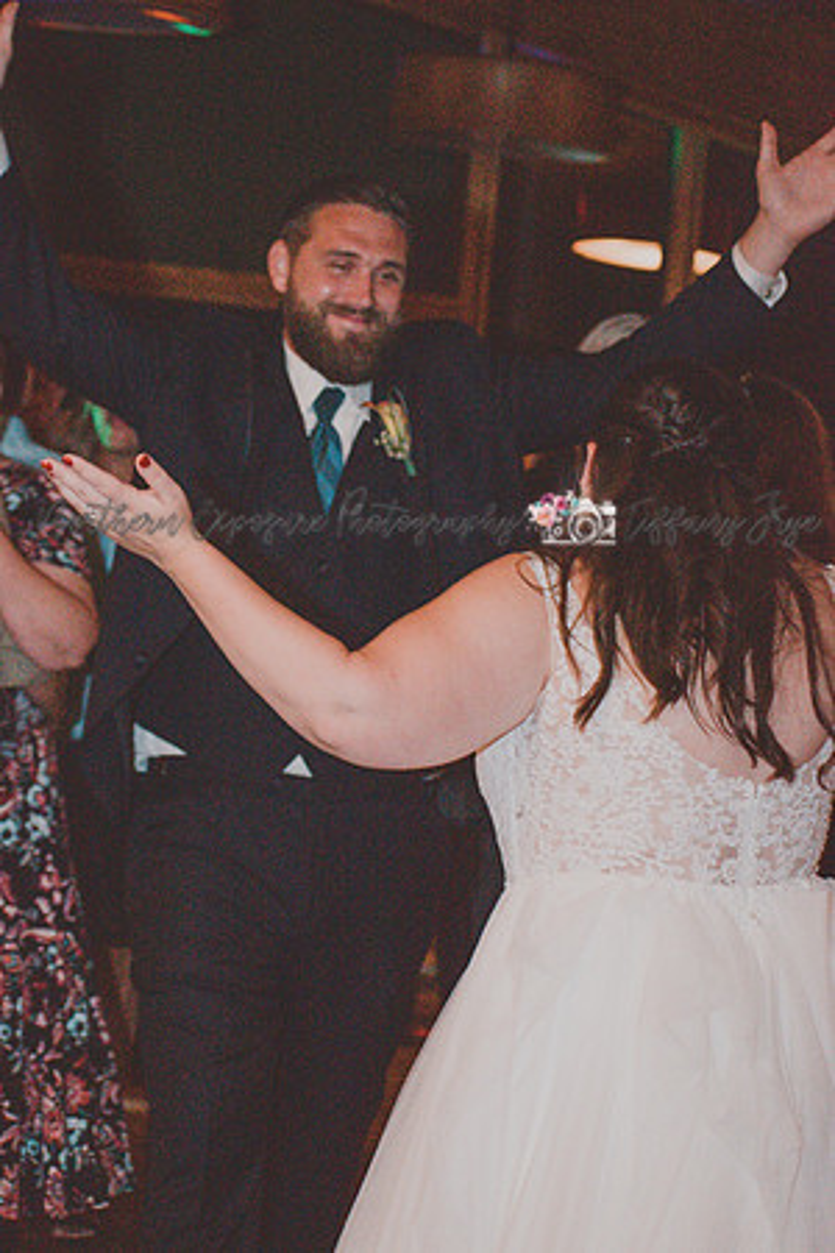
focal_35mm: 105
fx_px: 3653
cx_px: 418
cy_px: 626
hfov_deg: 13.0
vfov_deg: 19.5
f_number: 4.5
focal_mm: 70
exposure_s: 1/60
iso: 6400
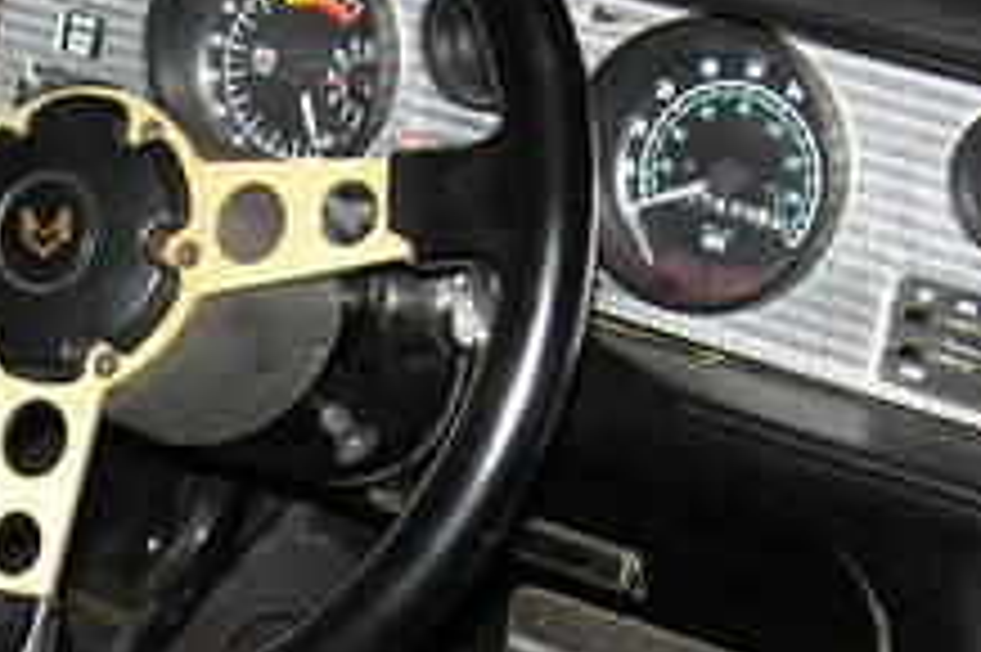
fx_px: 3159
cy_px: 697
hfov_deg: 17.6
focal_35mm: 116
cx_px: 328
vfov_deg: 11.6
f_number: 2.8
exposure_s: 1/60.1
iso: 64
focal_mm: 7.8
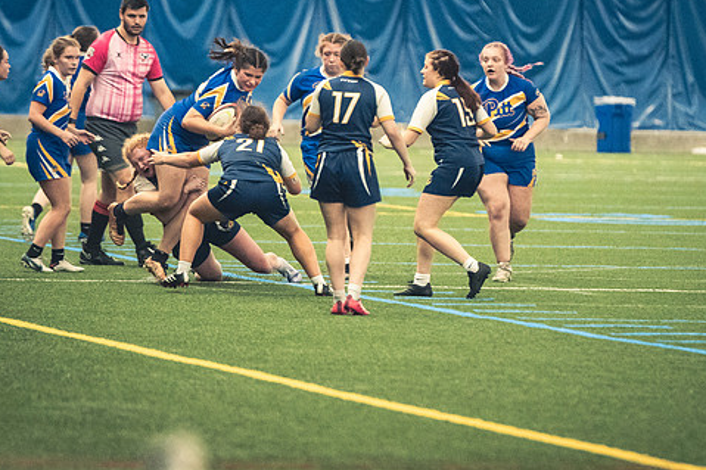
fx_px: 7116
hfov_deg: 5.7
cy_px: 192
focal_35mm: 363
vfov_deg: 3.8
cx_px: 370
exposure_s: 1/500
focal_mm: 200
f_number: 2.8
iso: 12800
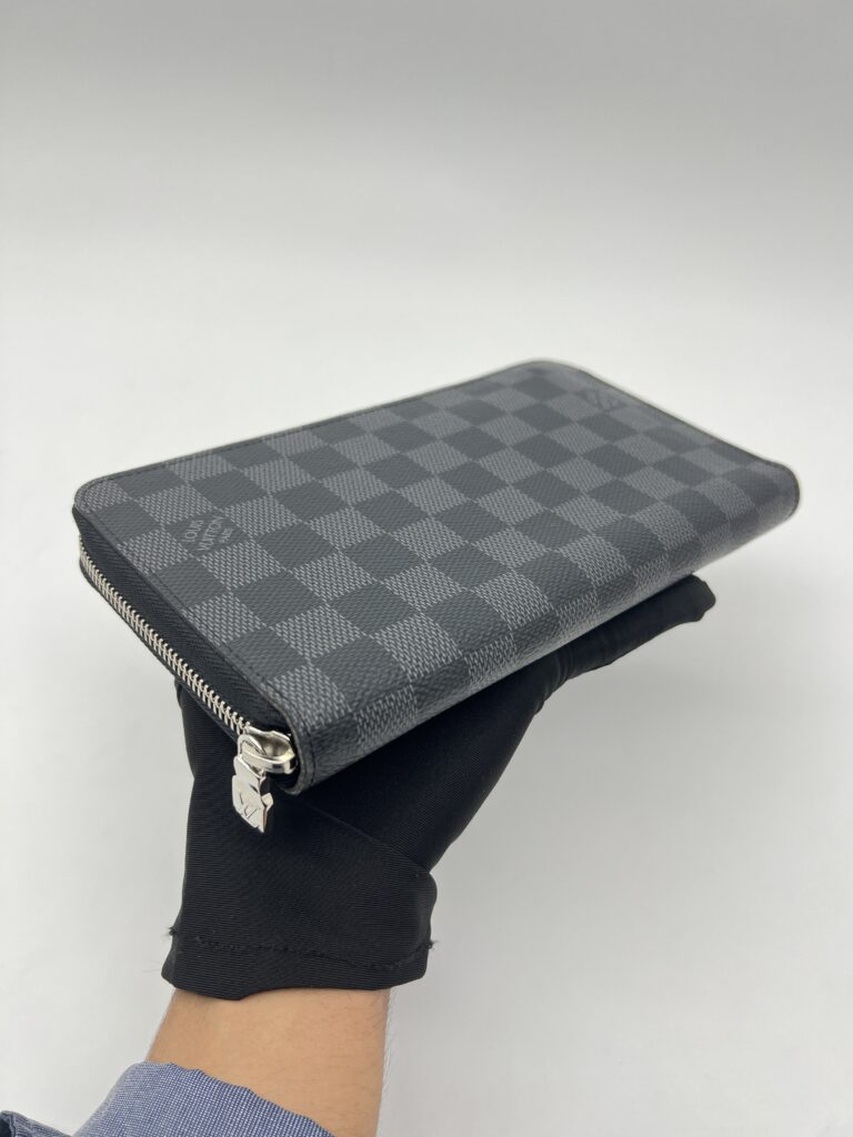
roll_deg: -2.2
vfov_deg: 67.3
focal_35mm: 26
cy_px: 568
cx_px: 426
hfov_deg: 53.1
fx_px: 854
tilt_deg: -44.1
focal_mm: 5.7
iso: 40
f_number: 1.5
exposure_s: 1/100
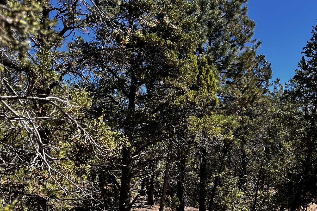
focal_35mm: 42
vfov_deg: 30.8
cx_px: 182
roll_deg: -1.9
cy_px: 179
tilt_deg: +2.6
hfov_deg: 46.3
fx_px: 370
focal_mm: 5.1
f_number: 1.6
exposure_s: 1/1647
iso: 50
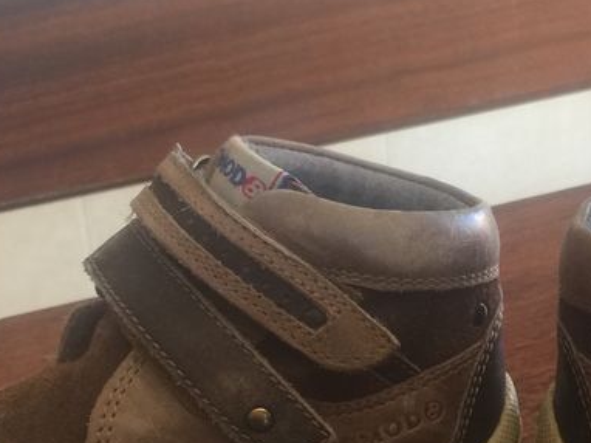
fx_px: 1297
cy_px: 375
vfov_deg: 19.1
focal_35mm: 76
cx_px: 506
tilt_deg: -28.0
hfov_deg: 25.1
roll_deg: +1.2
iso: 64
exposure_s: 1/33
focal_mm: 4.15
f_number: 2.2
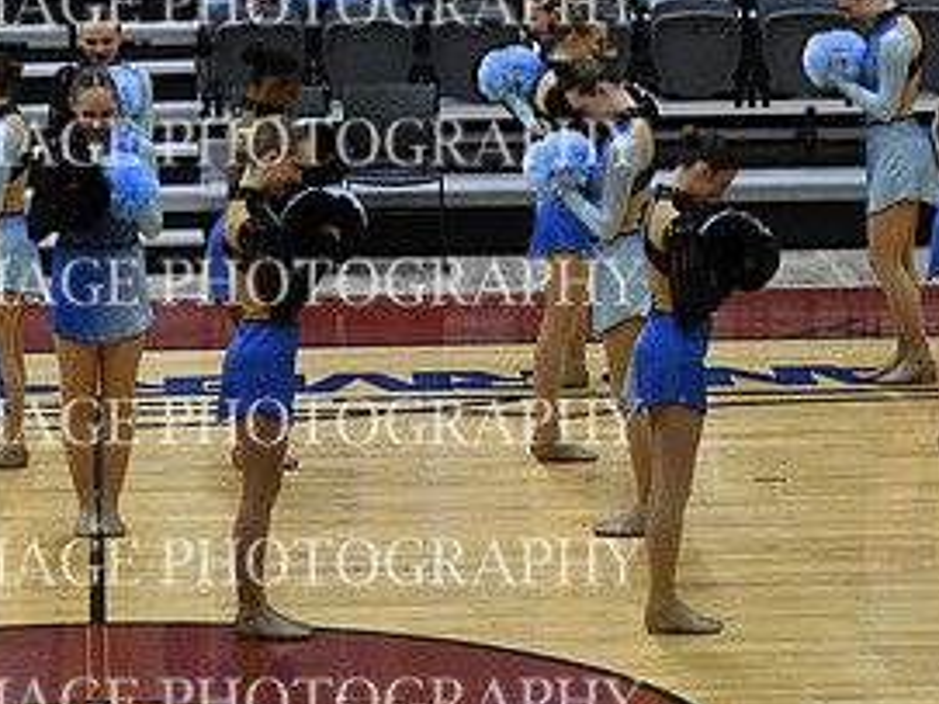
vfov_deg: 6.9
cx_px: 142
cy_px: 352
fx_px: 5857
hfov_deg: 9.1
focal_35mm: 216
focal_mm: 70
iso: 4000
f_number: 4
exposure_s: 1/500
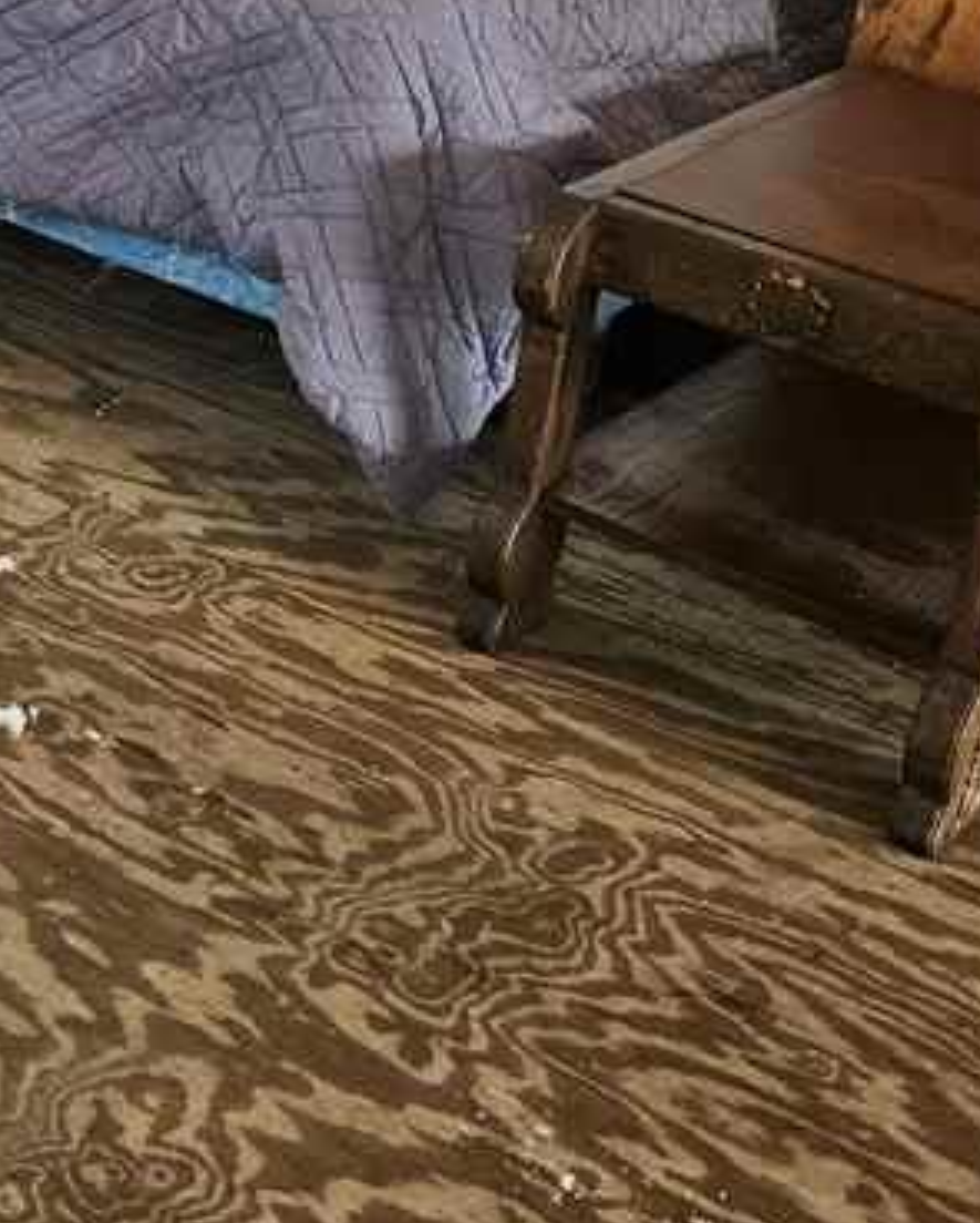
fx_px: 2824
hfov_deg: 18.1
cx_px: -355
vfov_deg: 23.1
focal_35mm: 78
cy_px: -93
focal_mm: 5.4
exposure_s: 1/120
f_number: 1.8
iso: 160
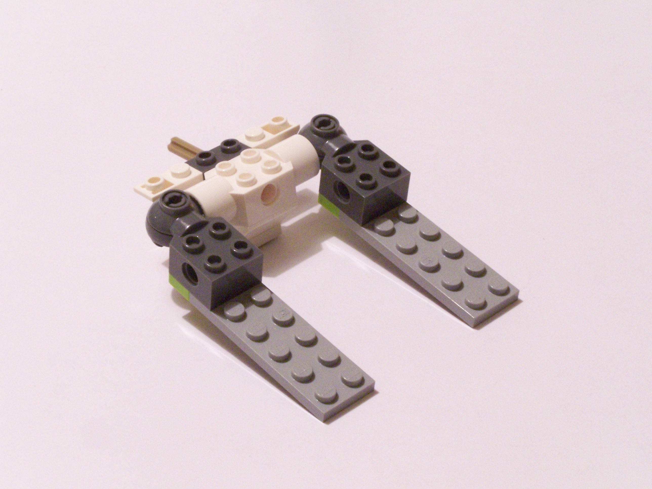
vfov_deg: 15.7
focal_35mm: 94
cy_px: 244
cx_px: 326
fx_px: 1771
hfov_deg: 20.9
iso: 400
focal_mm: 15.6
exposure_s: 1/4
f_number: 8
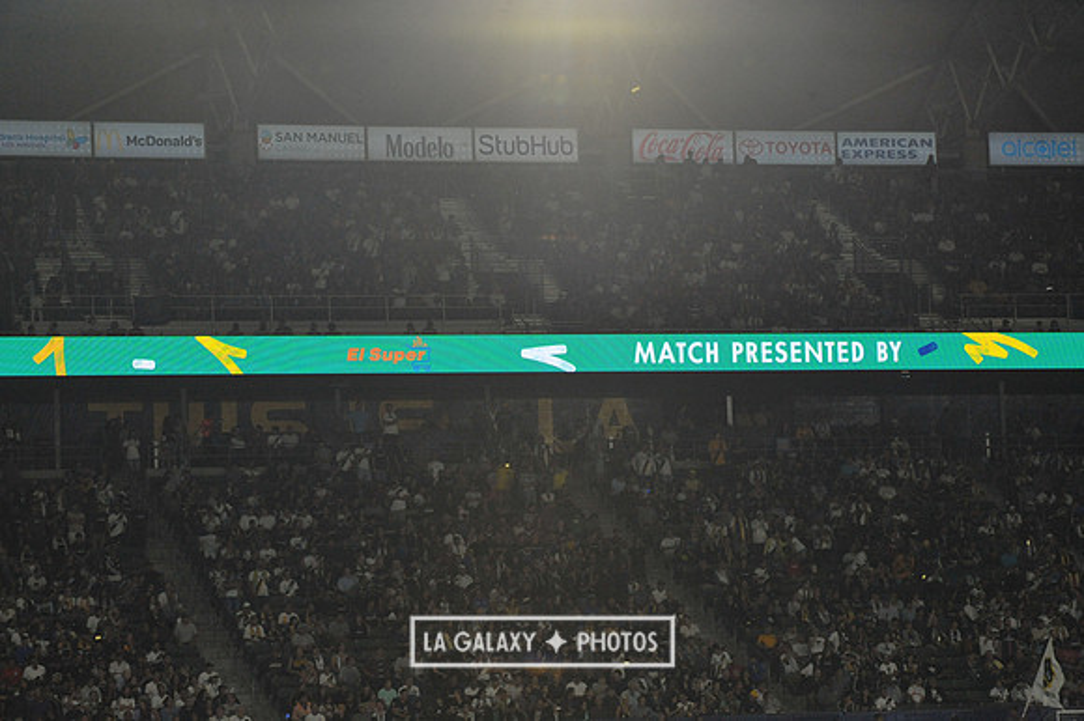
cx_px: 542
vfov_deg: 11.0
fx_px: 3762
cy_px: 360
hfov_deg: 16.4
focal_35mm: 125
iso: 3200
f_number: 11
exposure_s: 1/500
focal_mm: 125
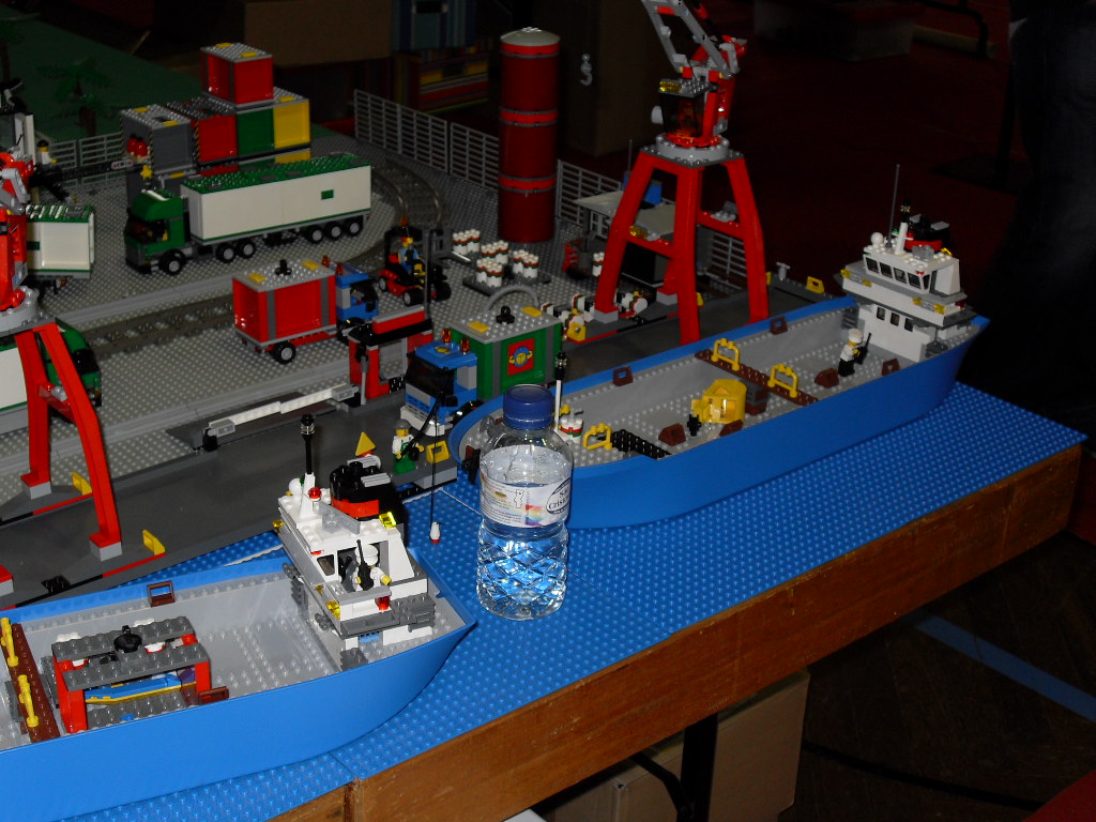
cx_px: 548
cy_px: 411
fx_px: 1678
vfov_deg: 27.5
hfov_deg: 36.2
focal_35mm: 53
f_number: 3.4
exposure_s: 1/60
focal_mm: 8.4
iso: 100
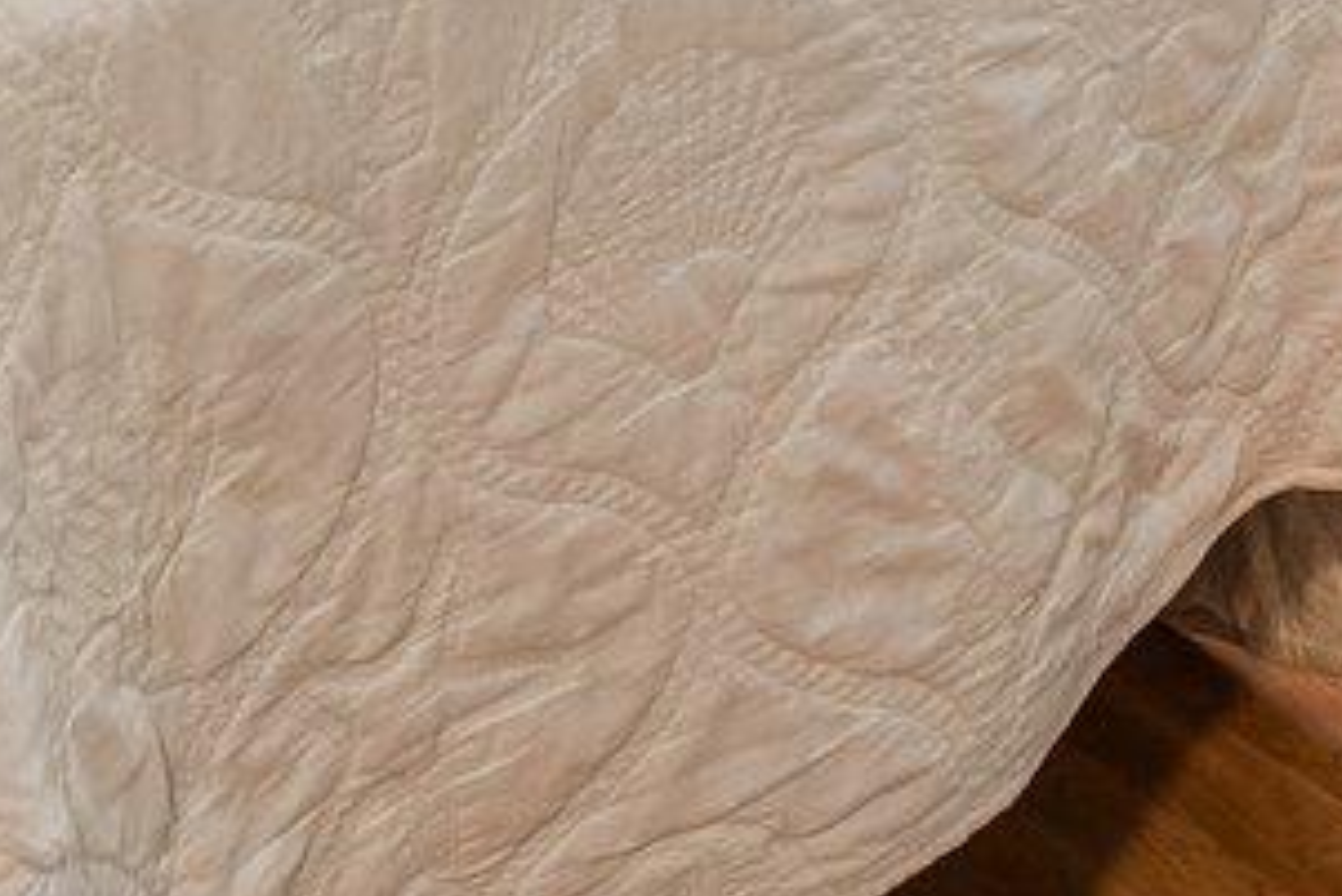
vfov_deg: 9.9
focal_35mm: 102
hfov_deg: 19.8
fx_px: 3804
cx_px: 1115
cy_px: -1830
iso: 400
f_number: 8
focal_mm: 15
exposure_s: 1/6
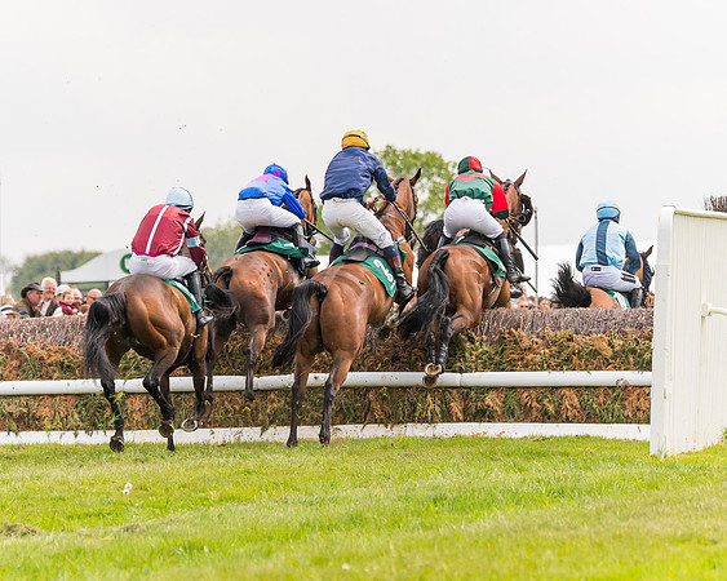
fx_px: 5853
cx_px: 328
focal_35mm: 272
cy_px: 288
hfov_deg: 7.1
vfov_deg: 5.7
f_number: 4
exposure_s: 1/2500
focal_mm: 150
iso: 400
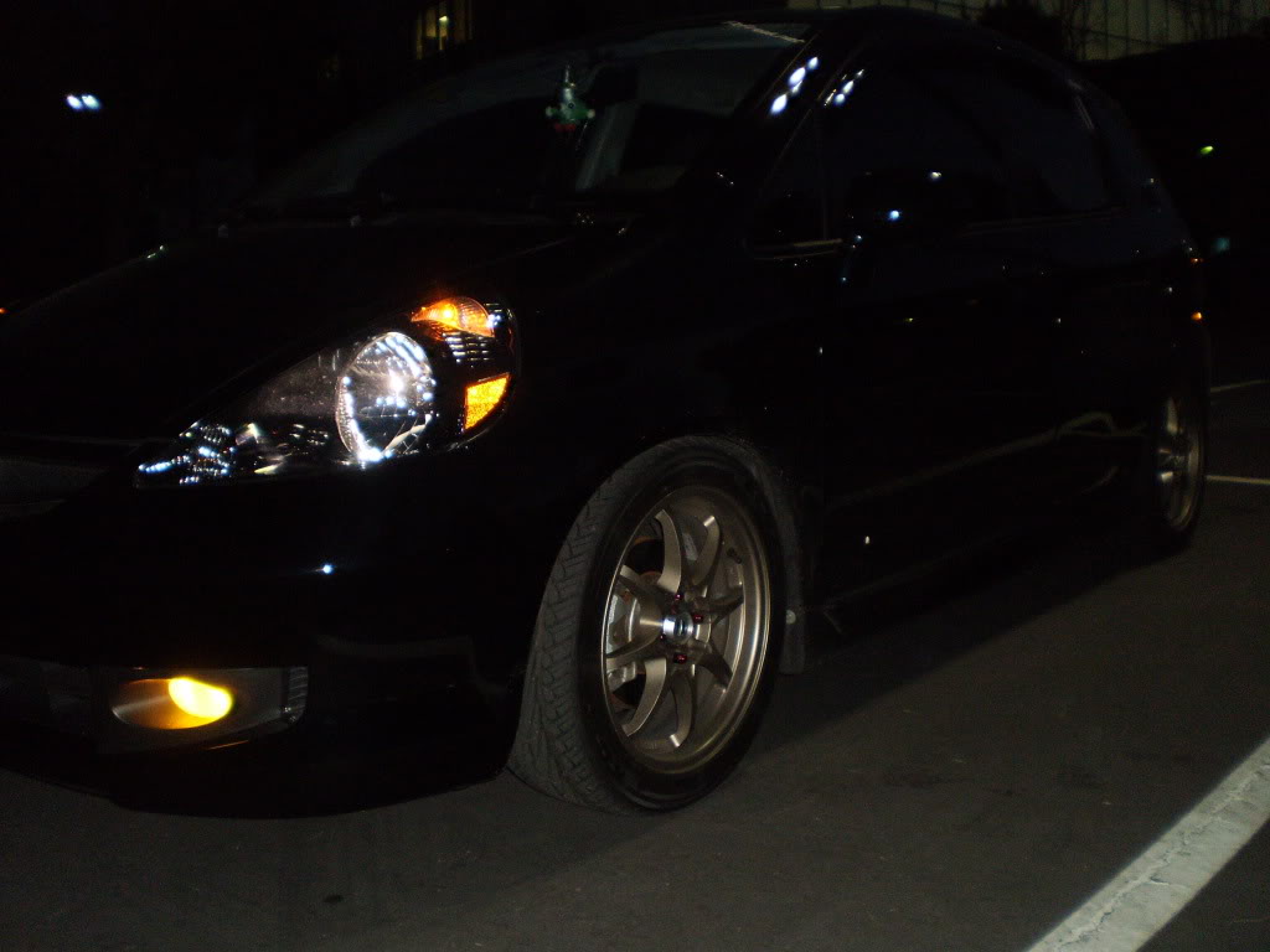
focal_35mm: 36
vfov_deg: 39.7
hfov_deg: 51.4
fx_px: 1321
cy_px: 476
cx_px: 635
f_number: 3.1
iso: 250
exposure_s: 1/30
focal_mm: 6.3
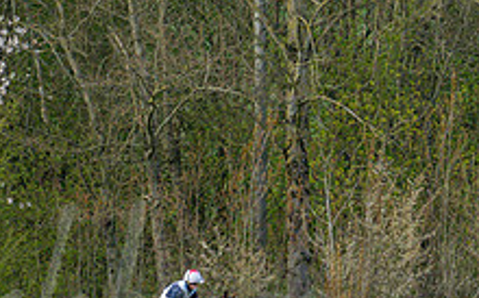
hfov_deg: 0.9
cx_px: 131
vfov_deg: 0.6
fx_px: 30568
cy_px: 349
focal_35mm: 2344
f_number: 4.5
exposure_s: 1/2000
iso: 400
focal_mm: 400
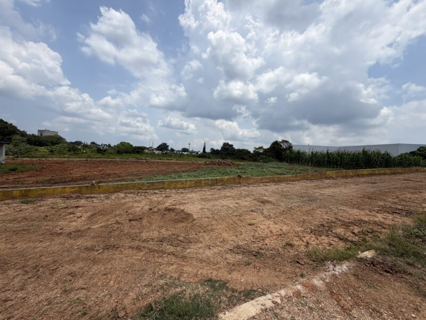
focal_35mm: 14
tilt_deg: +0.7
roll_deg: -5.4
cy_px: 160
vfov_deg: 85.7
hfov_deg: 102.1
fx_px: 172
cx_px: 213
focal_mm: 2.22
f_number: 2.2
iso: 20
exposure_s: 1/1534
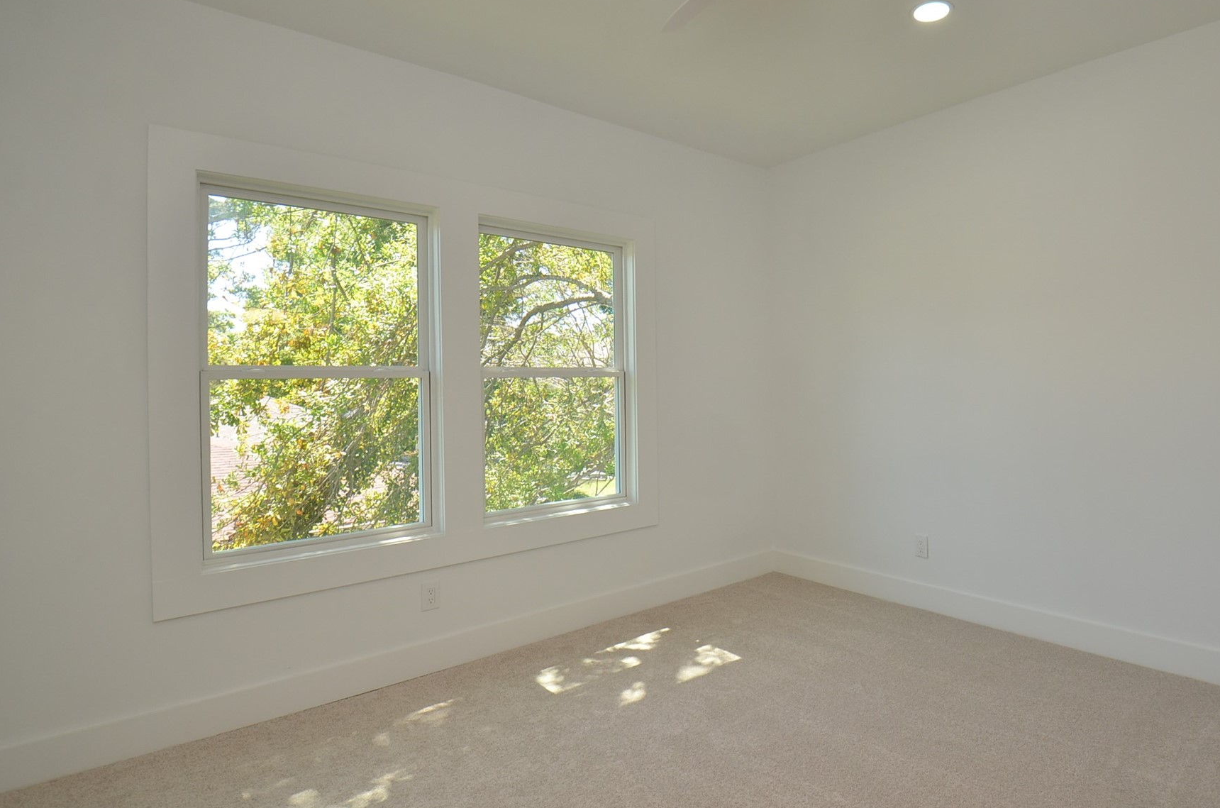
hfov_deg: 85.6
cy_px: 382
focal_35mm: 19
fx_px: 643
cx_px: 748
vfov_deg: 64.3
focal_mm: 10
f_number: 5.6
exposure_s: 1/160
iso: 320
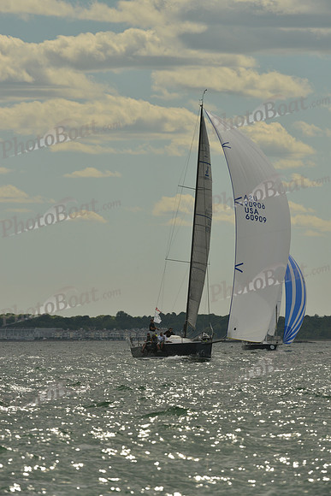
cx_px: 166
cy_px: 248
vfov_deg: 5.2
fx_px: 5513
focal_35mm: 400
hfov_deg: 3.4
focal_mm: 400
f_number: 10
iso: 400
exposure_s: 1/1250
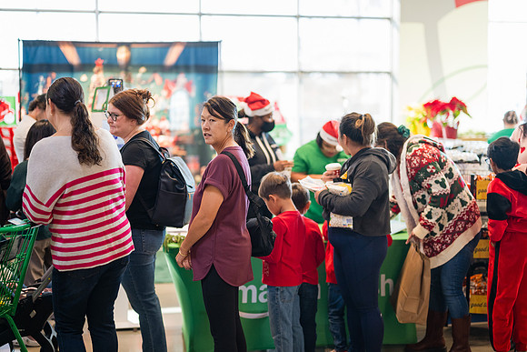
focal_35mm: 50
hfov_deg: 39.6
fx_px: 732
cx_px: 264
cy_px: 176
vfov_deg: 27.0
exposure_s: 1/500
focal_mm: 50
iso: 800
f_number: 1.2
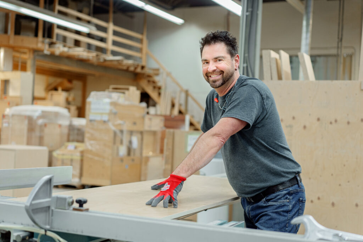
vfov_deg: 24.6
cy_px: 121
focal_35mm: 55
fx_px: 555
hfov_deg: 36.2
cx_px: 182
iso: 640
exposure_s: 1/125
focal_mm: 55
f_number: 2.8
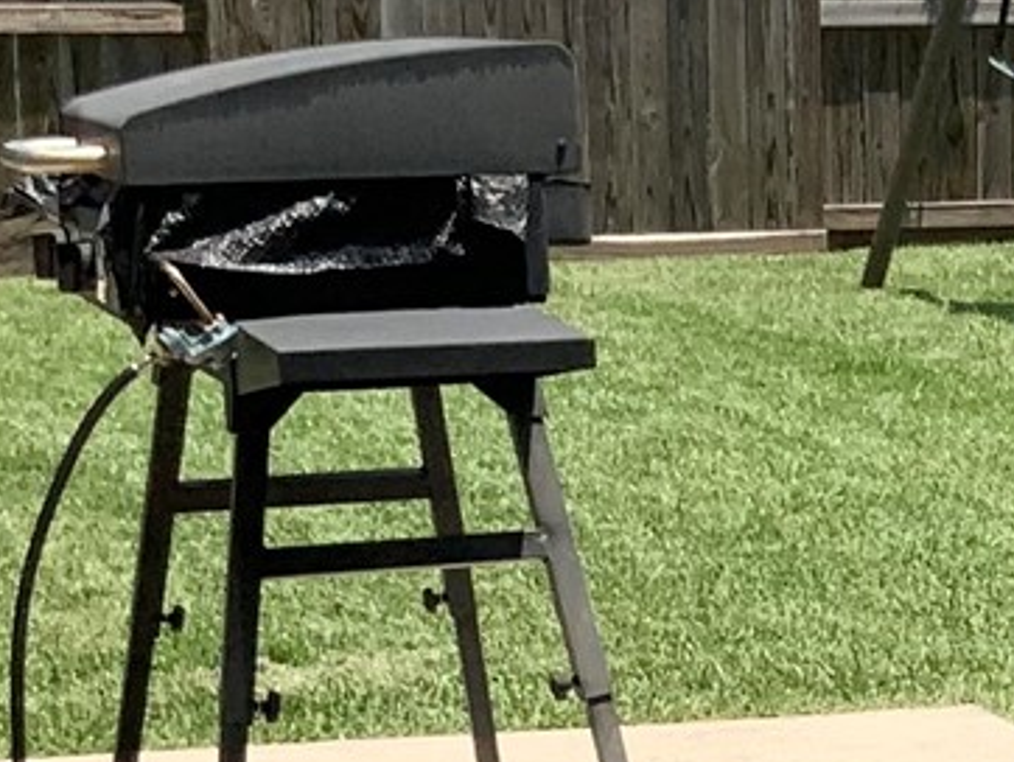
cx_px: 1728
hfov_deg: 11.3
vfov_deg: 9.0
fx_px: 4807
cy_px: 625
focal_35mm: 164
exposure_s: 1/2141
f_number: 1.8
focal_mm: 3
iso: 16
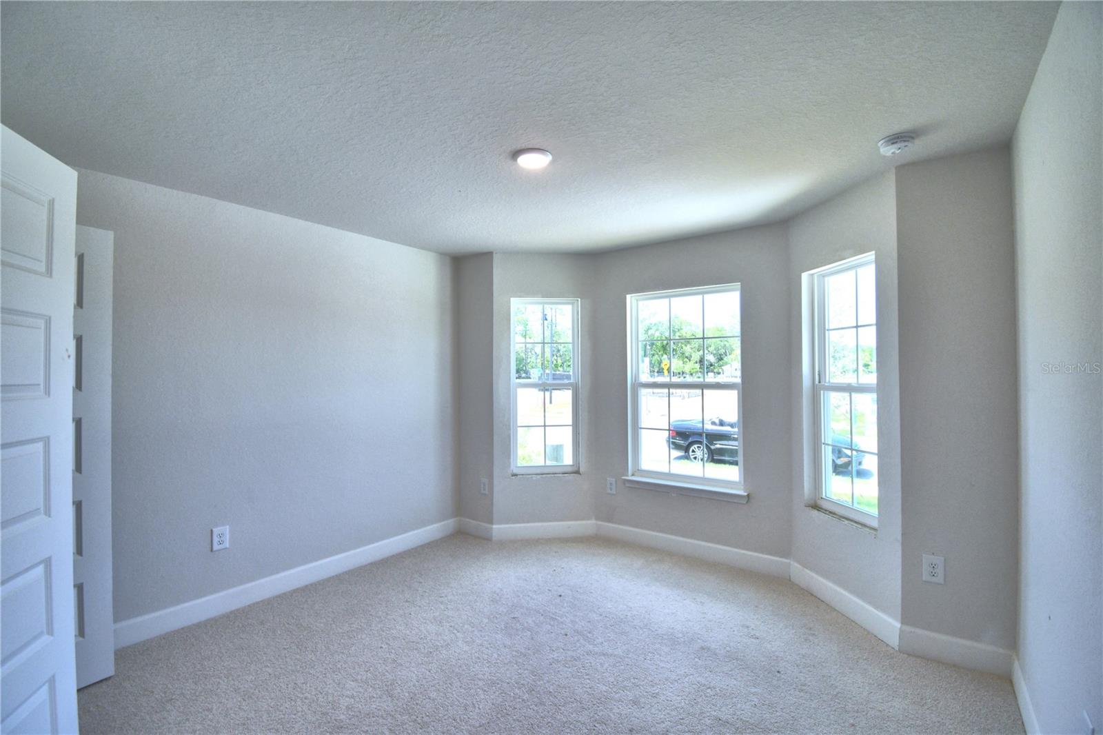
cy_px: 368
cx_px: 552
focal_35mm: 15
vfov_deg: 77.3
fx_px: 459
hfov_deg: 100.4
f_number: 4.5
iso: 200
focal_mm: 10
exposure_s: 1/250
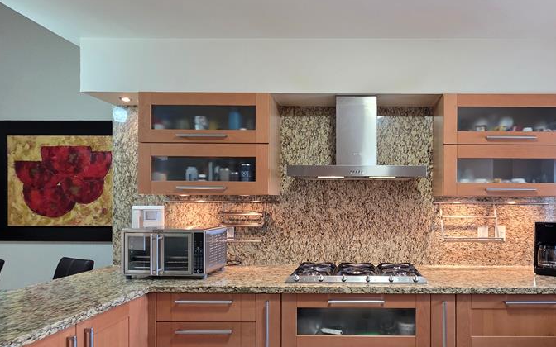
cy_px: 208
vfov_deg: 56.8
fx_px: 318
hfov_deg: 80.4
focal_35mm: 21
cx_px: 355
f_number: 1.9
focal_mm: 2.2
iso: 500
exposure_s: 1/60
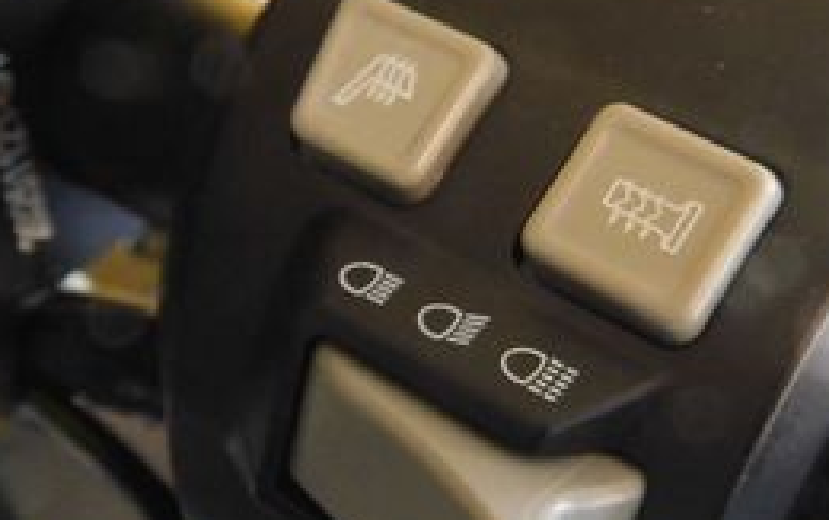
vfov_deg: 21.7
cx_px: 469
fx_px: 1357
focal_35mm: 60
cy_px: 309
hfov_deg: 33.9
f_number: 3
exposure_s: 1/30
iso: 400
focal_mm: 4
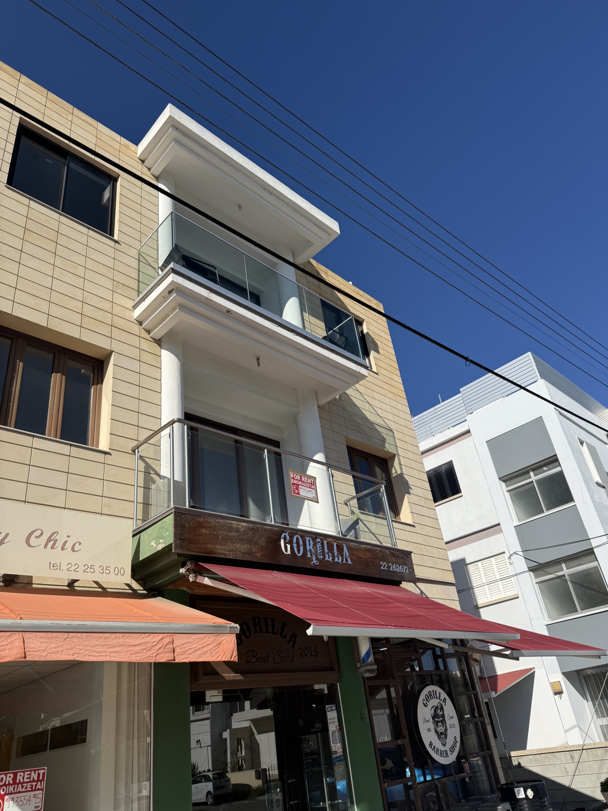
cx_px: 304
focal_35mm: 24
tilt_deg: +29.8
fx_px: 562
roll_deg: +8.4
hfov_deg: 56.8
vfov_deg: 71.6
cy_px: 406
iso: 80
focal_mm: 6.76
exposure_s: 1/8130
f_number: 1.78
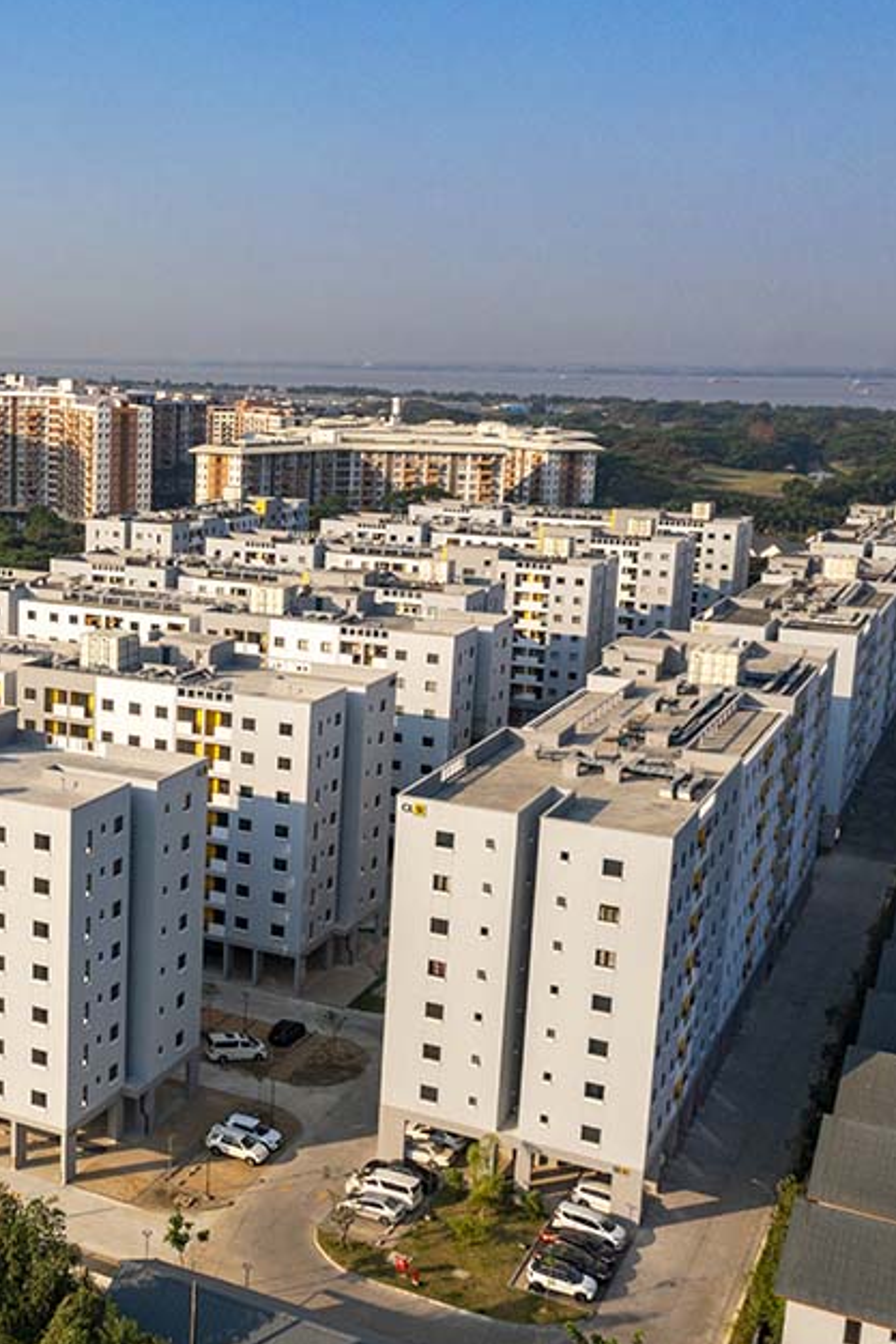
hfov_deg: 29.3
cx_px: 17
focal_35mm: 43
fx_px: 1604
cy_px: 675
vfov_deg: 45.4
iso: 100
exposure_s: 1/200
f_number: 11
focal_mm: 10.26
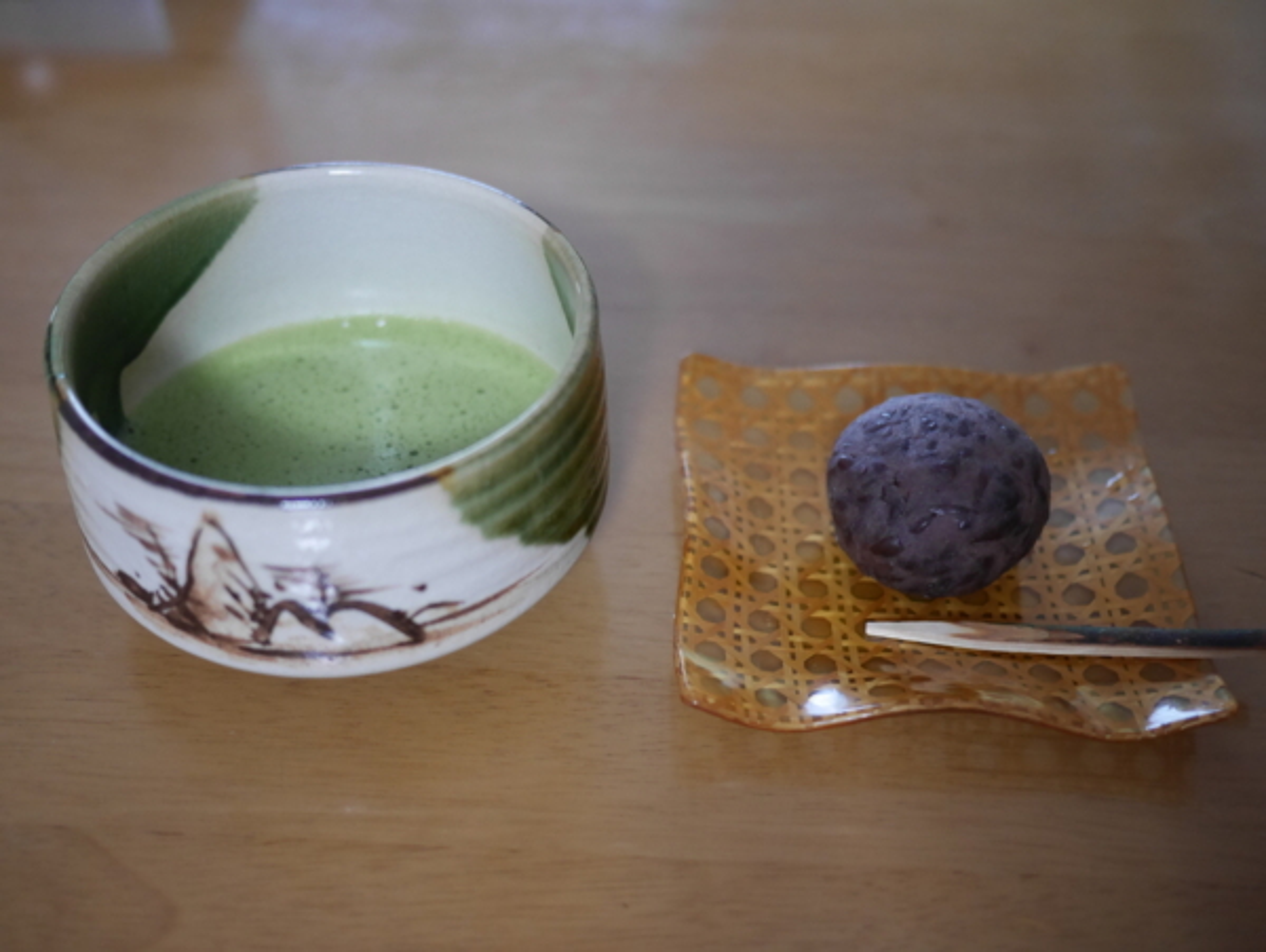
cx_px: 633
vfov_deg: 36.0
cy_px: 476
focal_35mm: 40
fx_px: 1464
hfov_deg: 46.8
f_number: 1.7
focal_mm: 20
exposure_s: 1/60
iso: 1250
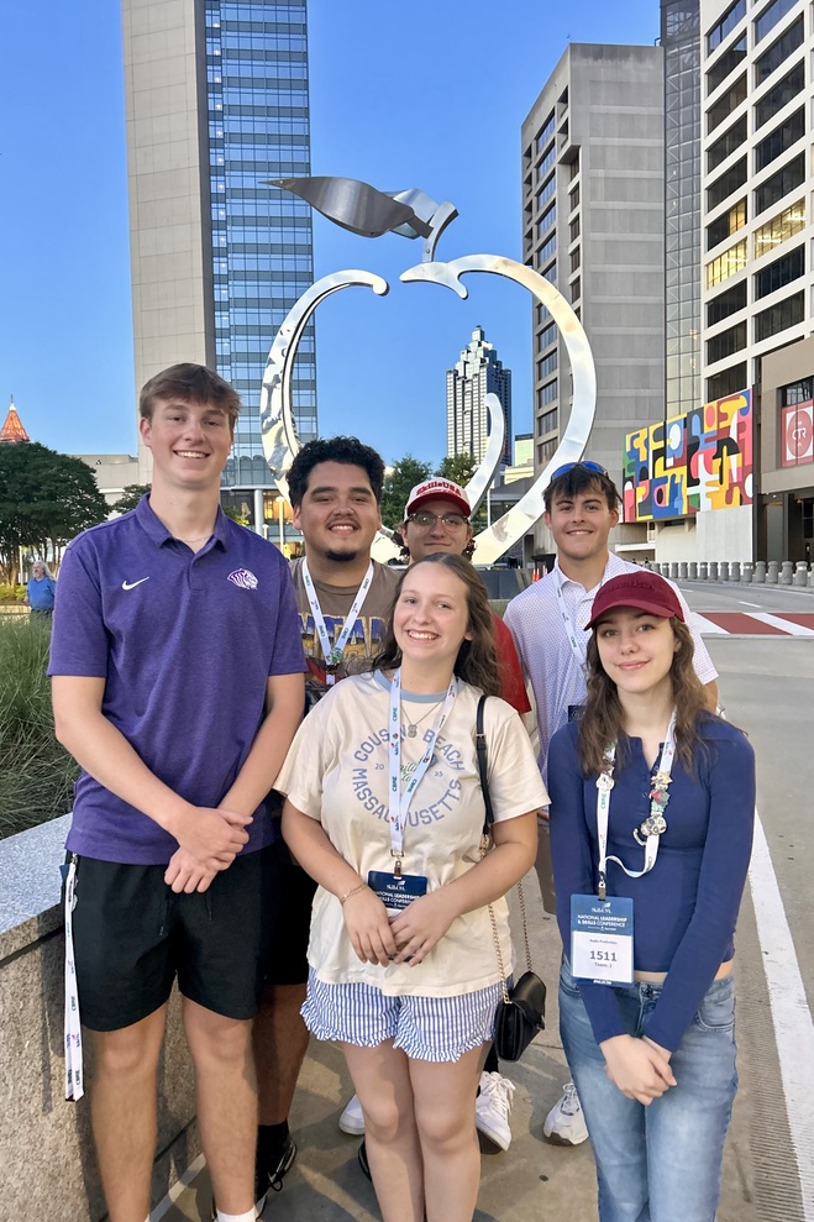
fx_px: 950
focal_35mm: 28
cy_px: 613
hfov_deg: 46.3
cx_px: 371
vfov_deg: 65.5
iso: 250
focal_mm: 5.7
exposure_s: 1/60
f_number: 1.5
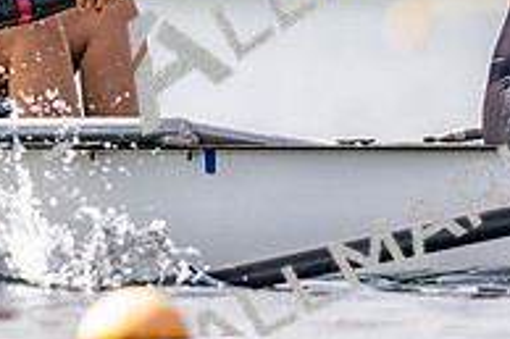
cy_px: -114
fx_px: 25393
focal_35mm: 1794
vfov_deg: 0.8
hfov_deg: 1.2
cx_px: -97
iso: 220
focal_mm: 600
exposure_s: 1/2500
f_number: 4
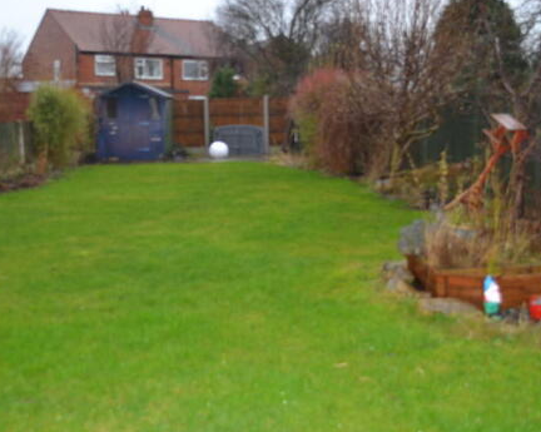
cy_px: 176
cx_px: 239
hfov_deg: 39.5
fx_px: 752
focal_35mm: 47
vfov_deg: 32.0
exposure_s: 1/60
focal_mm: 22
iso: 400
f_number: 4
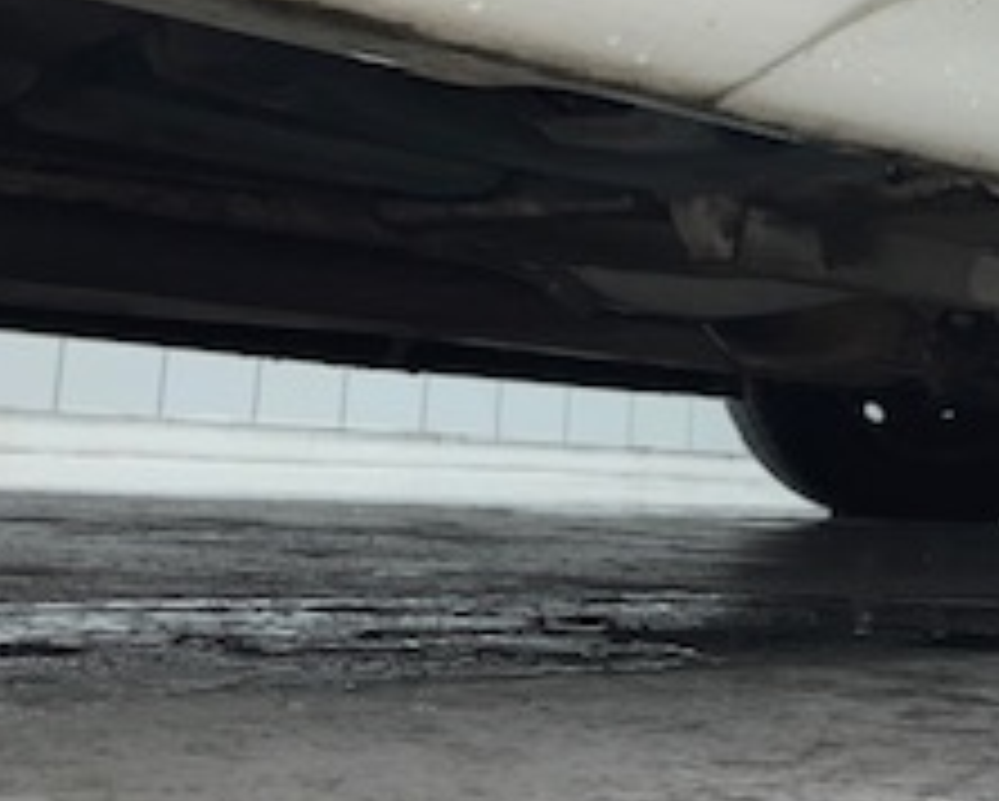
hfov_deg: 25.7
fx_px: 2160
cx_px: 765
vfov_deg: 20.6
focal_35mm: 73
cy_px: 72
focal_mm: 5.1
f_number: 1.6
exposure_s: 1/427
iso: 32
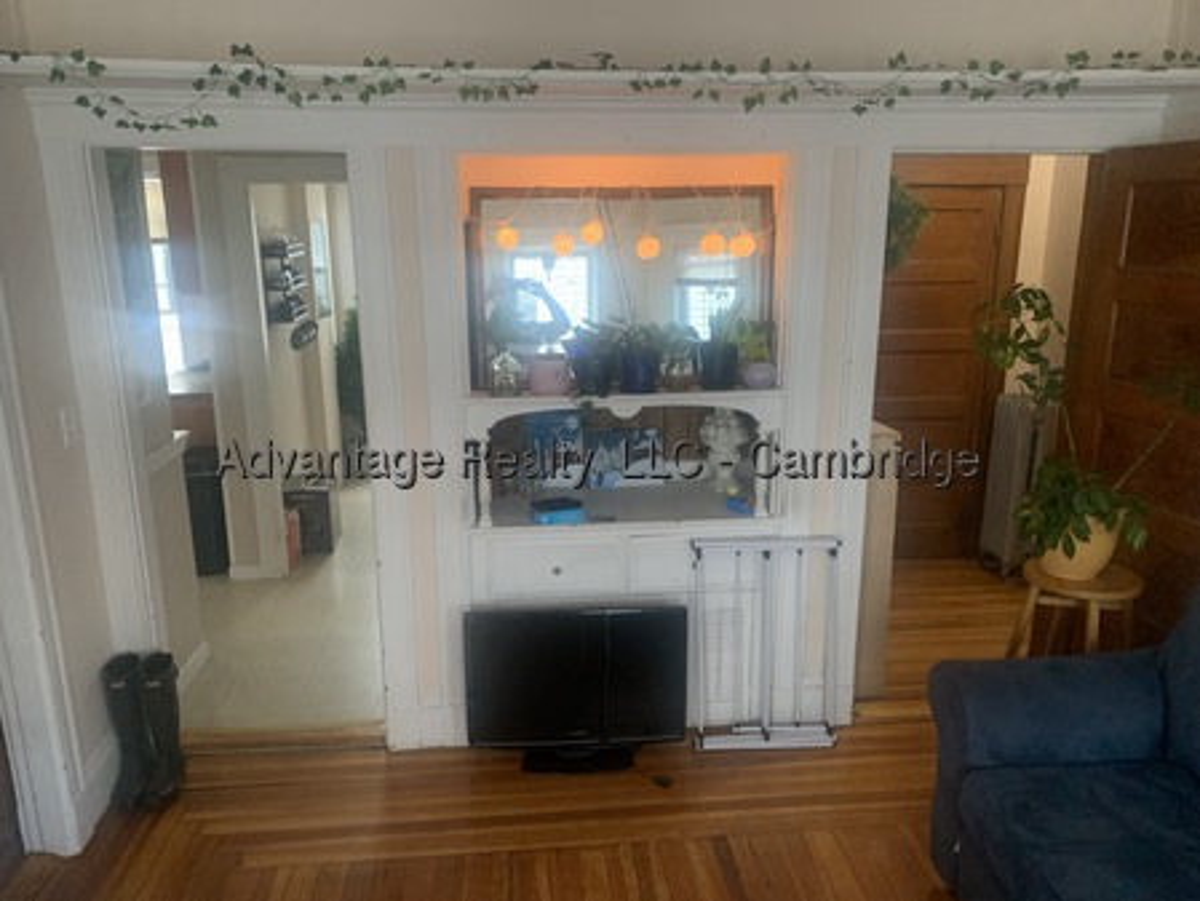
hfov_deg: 67.3
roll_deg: +0.3
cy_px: 450
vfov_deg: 53.1
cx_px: 600
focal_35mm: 26
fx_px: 902
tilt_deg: -17.5
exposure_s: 1/40
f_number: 1.8
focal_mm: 4.25
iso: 400
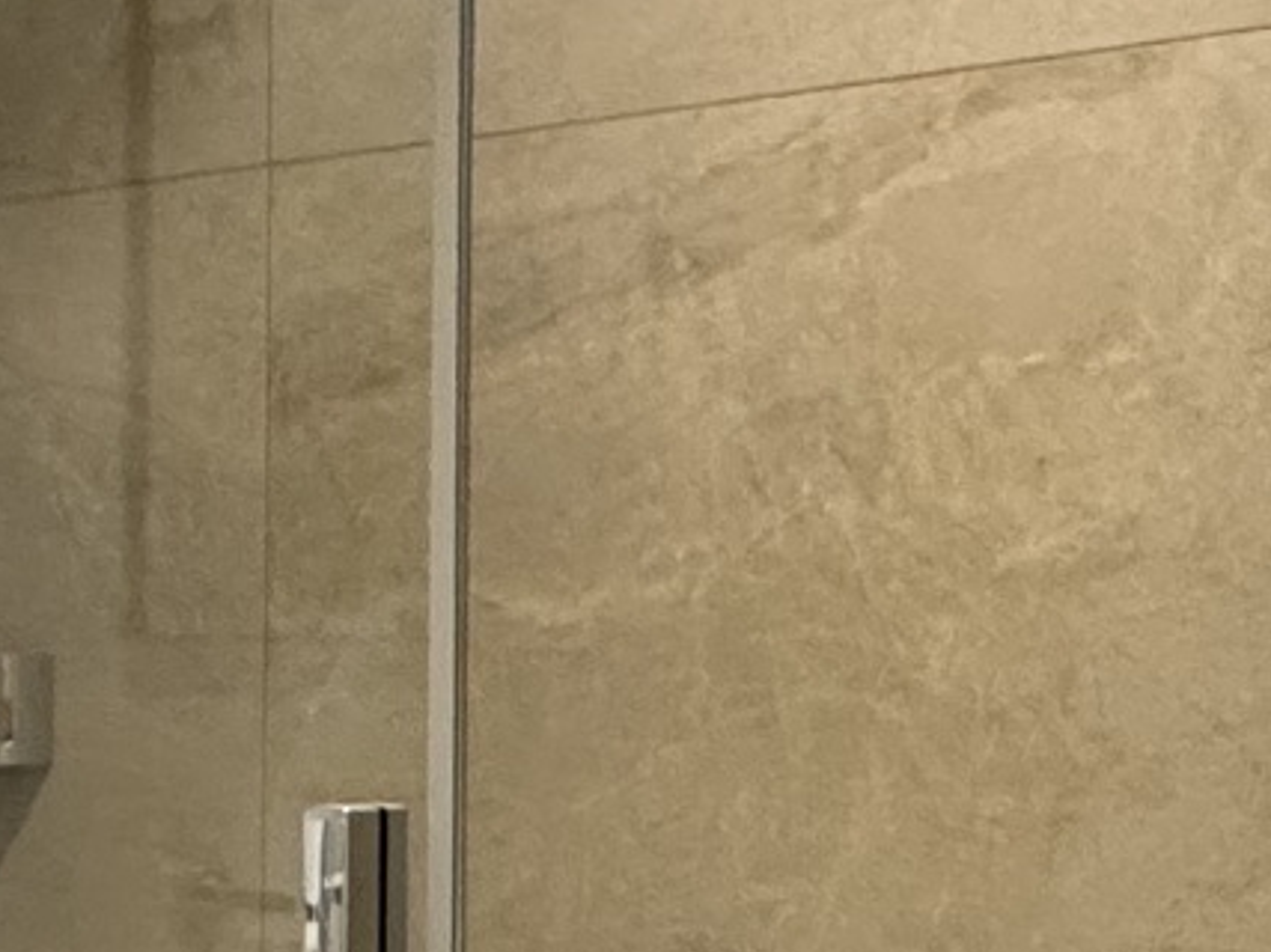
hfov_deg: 19.1
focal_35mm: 84
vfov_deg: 17.5
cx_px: -848
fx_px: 3083
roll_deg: +0.1
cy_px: 687
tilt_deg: +0.0
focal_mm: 2.22
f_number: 2.2
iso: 320
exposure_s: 1/100
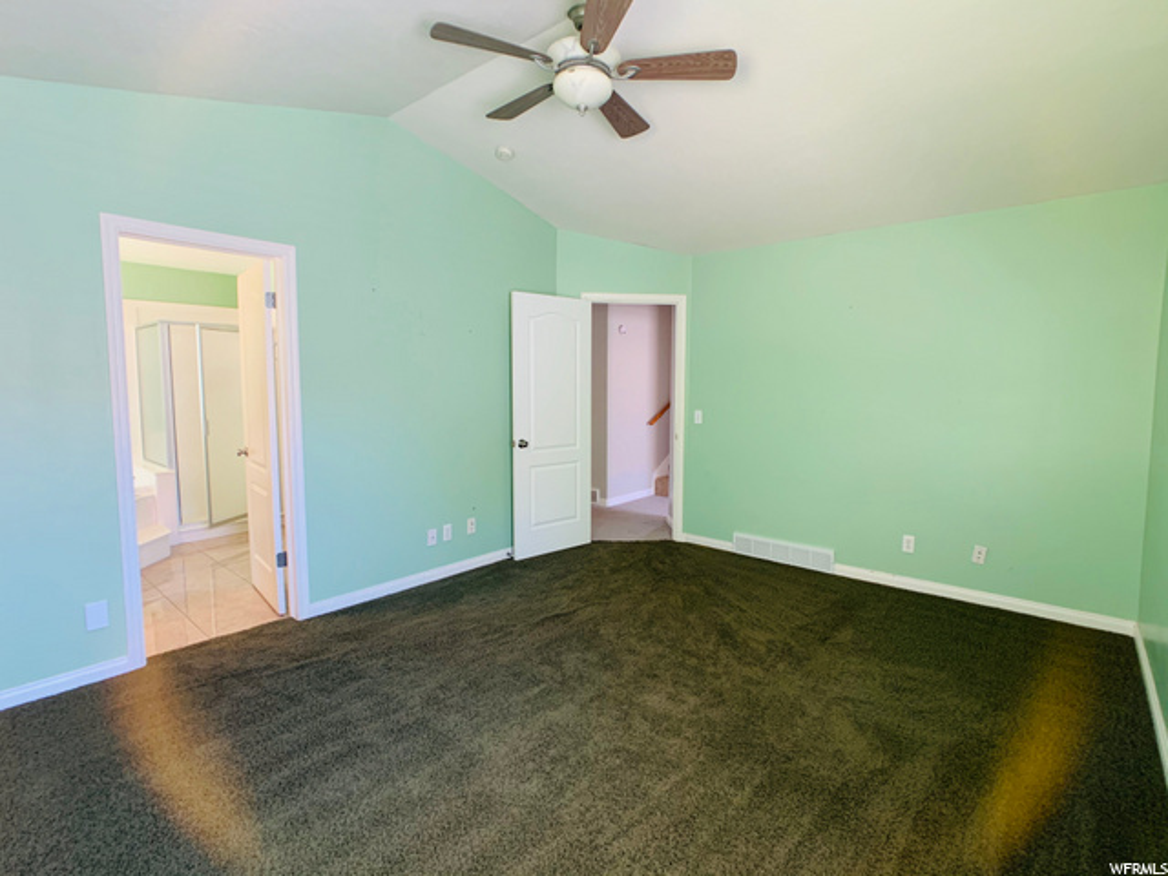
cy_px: 438
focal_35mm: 26
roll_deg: -0.6
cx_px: 584
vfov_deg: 53.1
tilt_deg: -5.8
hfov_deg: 67.3
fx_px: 877
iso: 125
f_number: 1.8
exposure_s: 1/60
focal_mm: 4.25
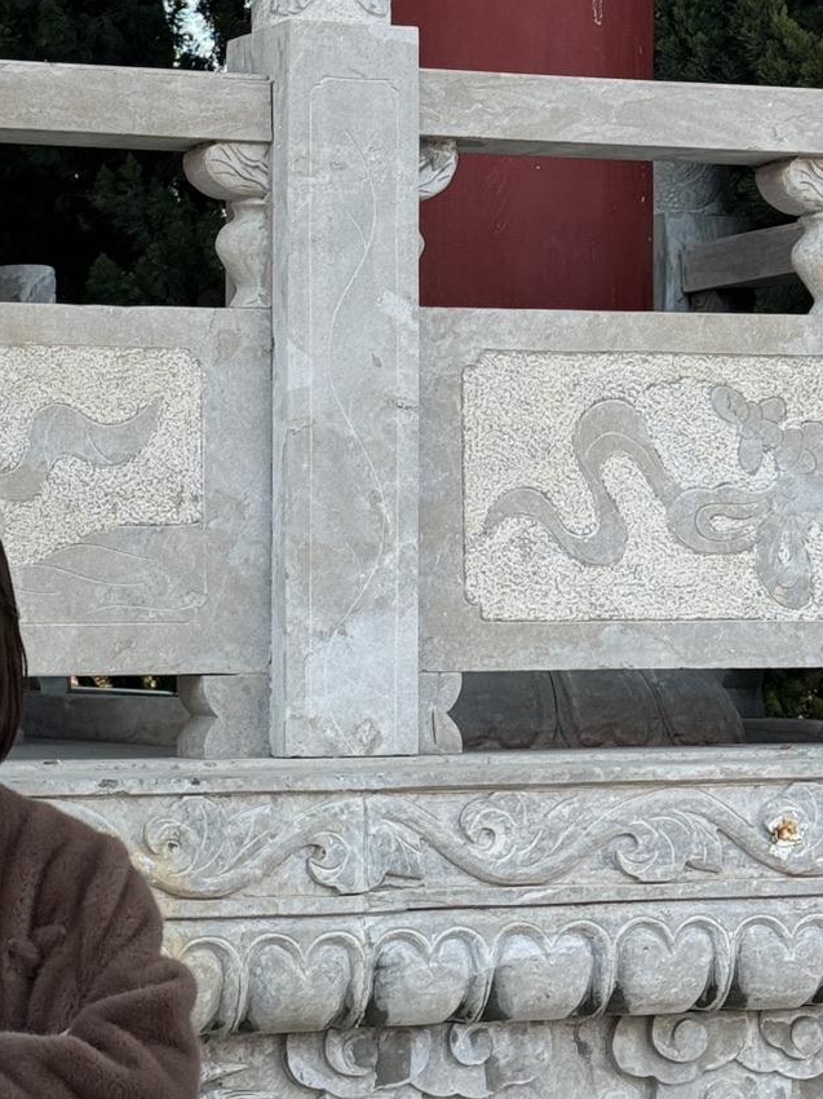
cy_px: 564
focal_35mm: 113
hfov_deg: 12.9
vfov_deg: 17.4
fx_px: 3584
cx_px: -72
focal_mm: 6.86
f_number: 1.78
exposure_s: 1/433
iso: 64
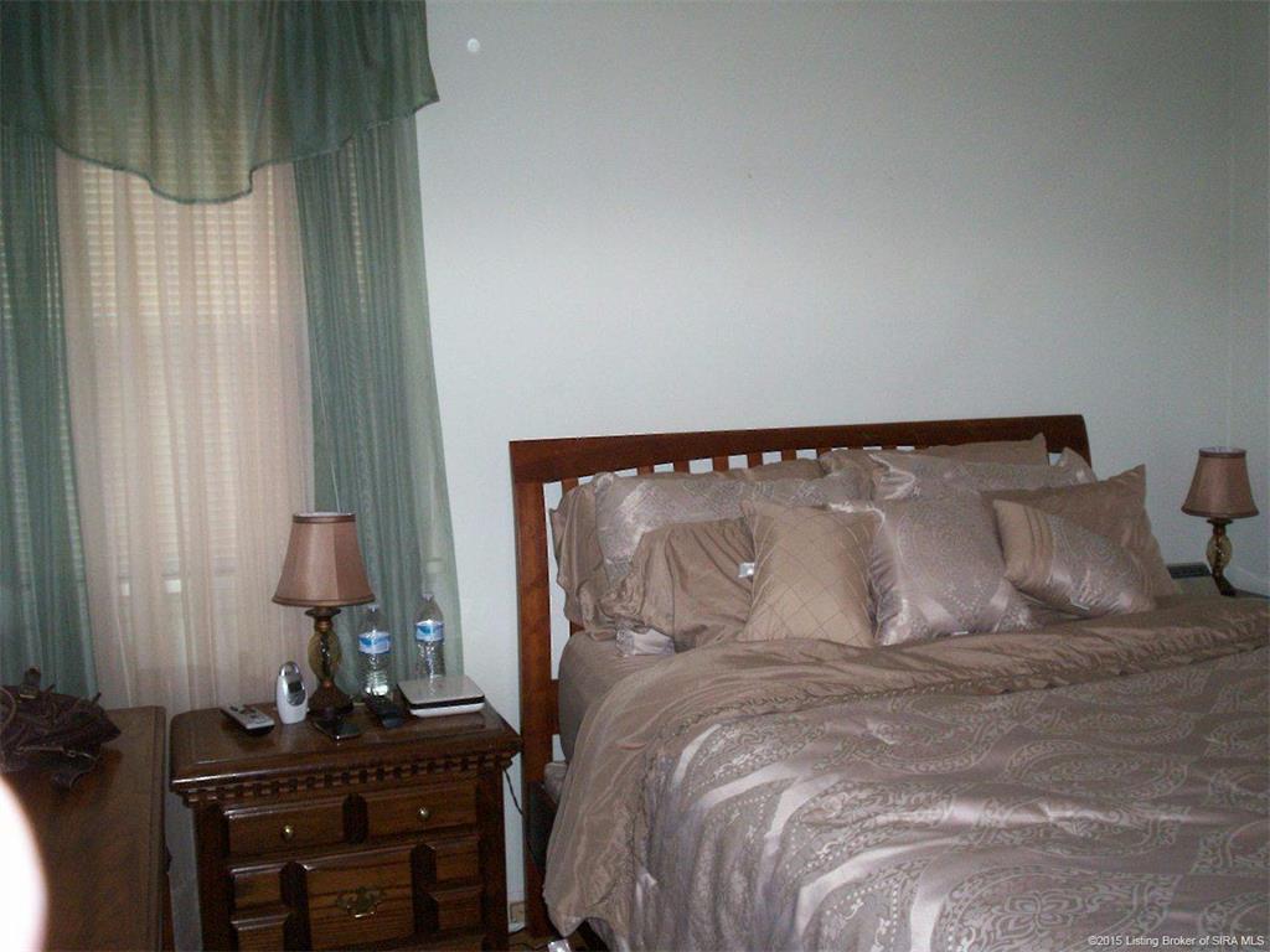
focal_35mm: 36
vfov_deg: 39.7
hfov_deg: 51.4
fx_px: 1321
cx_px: 635
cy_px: 476
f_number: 4.5
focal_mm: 5.9
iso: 140
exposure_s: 1/64
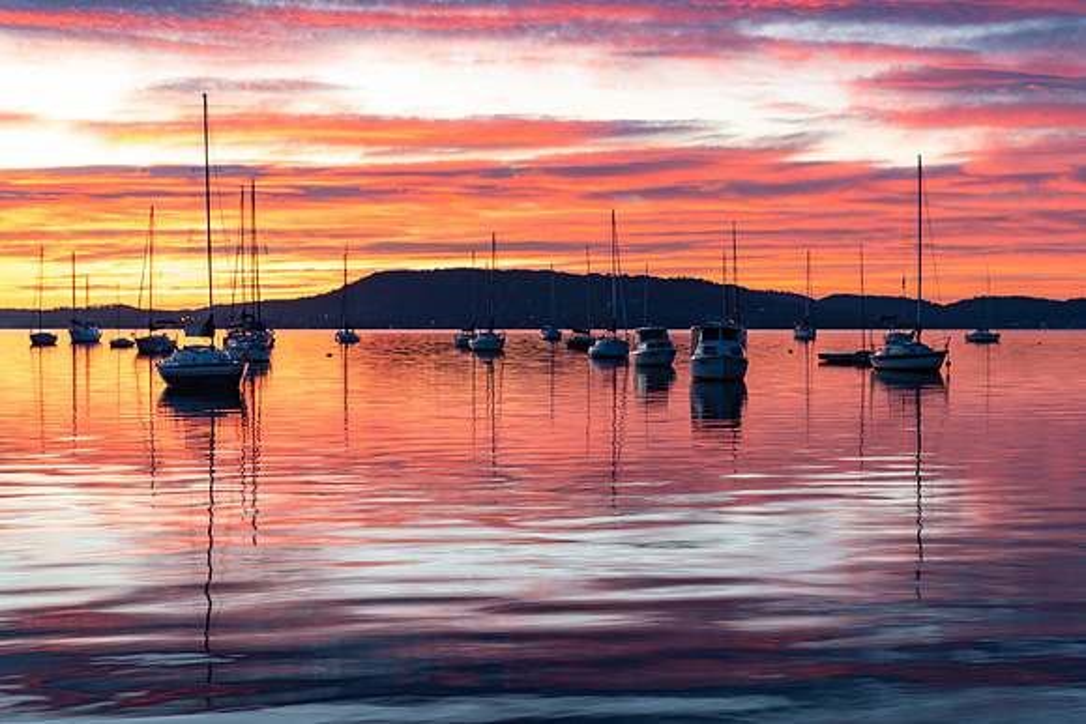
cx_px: 566
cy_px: 352
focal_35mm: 61
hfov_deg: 33.1
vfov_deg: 22.4
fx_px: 1829
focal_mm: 58
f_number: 8
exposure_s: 1/3
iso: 100
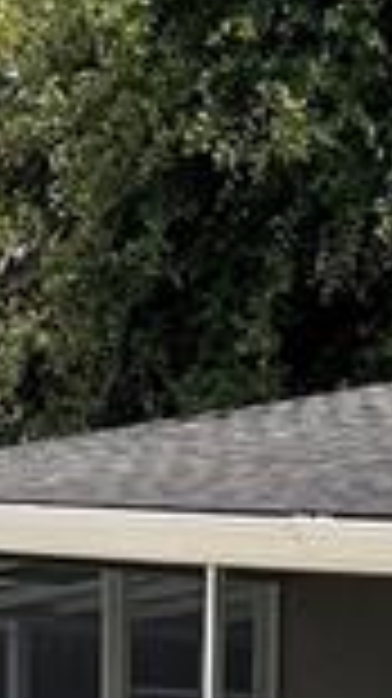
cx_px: 883
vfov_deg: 12.8
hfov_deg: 7.3
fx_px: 2906
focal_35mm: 157
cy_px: 1121
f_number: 1.8
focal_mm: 3
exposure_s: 1/1279
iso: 16
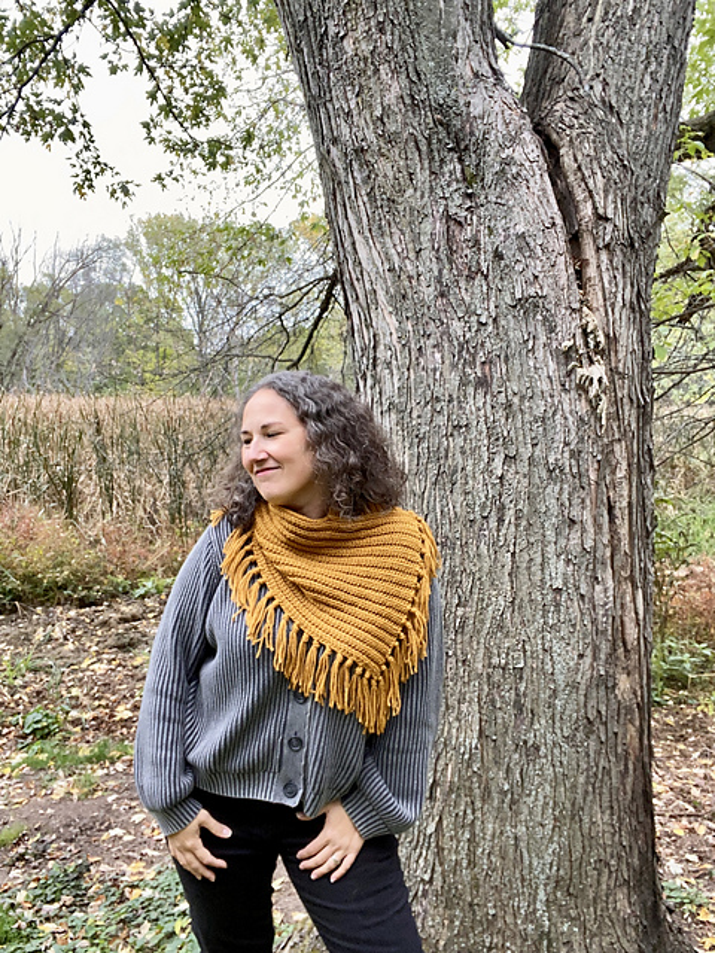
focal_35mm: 30
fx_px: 826
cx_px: 358
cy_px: 476
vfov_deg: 60.0
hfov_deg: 46.8
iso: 64
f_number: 2.2
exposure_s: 1/122
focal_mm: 2.71
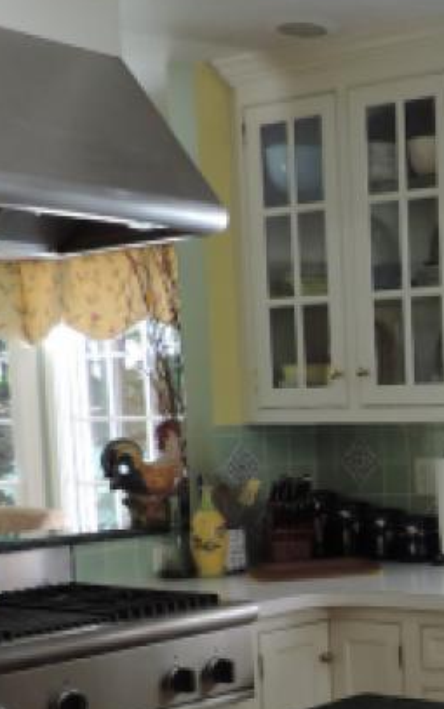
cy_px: 536
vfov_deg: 31.4
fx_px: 1237
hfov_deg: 18.3
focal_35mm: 64
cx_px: 648
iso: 220
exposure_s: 1/30
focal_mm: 4.3
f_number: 3
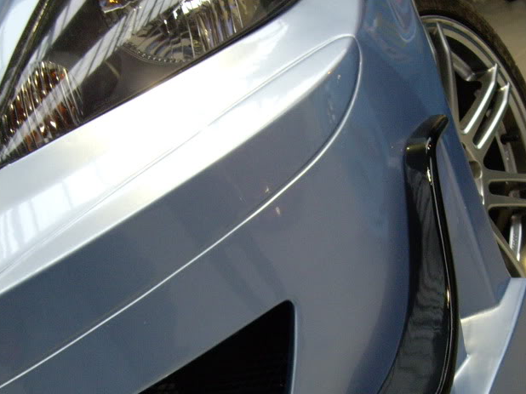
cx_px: 300
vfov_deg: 22.9
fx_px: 957
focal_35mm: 63
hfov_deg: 30.7
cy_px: 319
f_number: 2.7
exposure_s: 1/10
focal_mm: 6.2
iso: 200
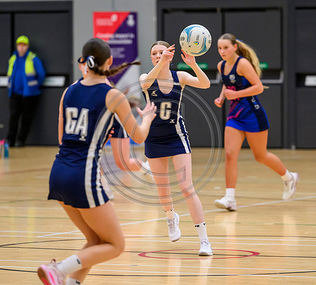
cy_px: 134
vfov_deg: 6.5
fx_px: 2511
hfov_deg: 7.2
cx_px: 179
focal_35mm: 255
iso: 6400
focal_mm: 200
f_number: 3.5
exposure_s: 1/800
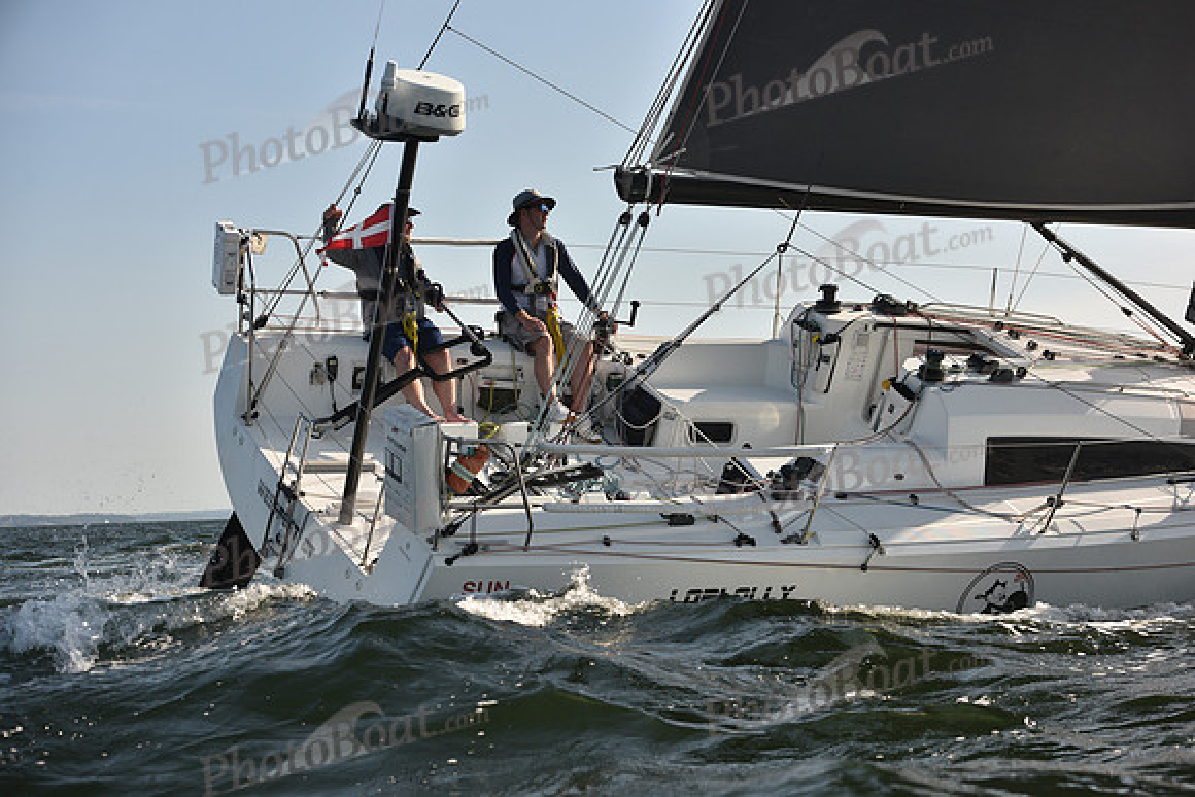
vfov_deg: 19.5
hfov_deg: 28.8
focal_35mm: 70
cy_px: 398
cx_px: 598
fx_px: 2324
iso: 250
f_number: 5
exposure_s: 1/640
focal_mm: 70
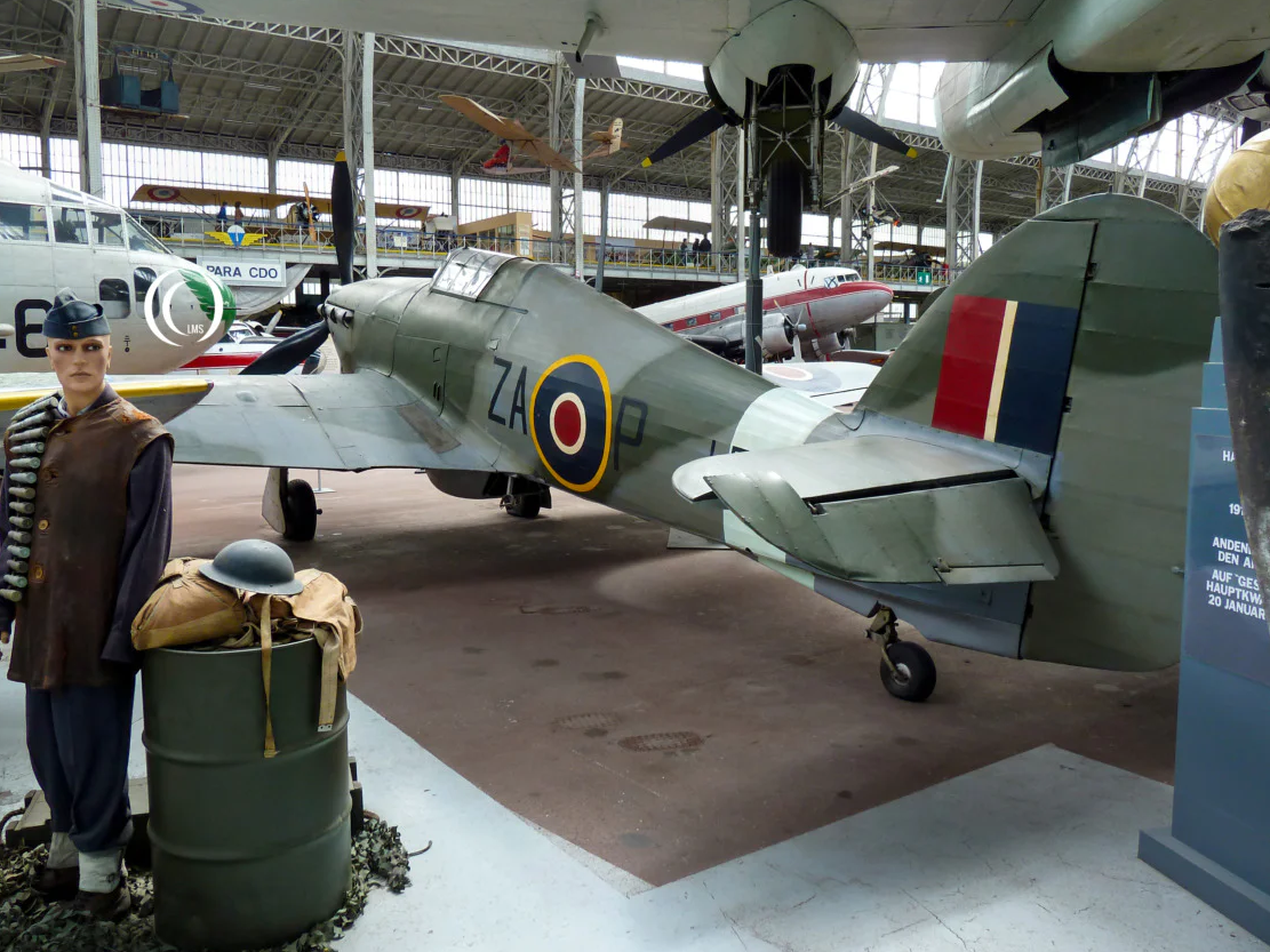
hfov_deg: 65.2
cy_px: 454
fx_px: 990
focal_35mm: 27
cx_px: 589
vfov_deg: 51.3
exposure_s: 1/30
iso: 80
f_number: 3.3
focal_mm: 4.1
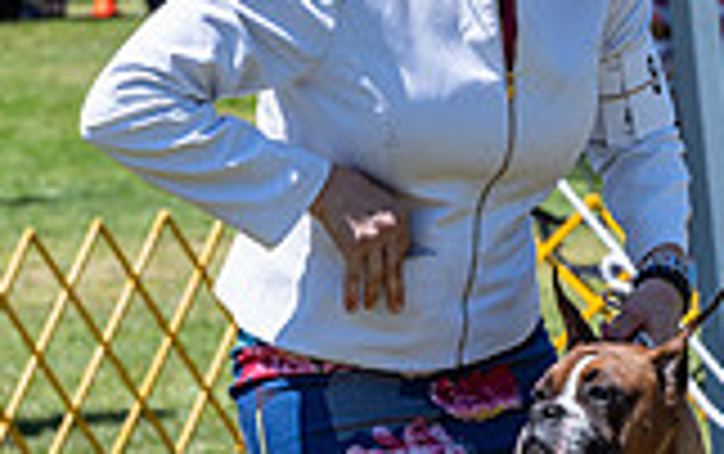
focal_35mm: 353
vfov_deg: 3.7
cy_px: 216
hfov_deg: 5.9
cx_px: 607
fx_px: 6972
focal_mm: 124
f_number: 9
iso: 400
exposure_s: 1/640
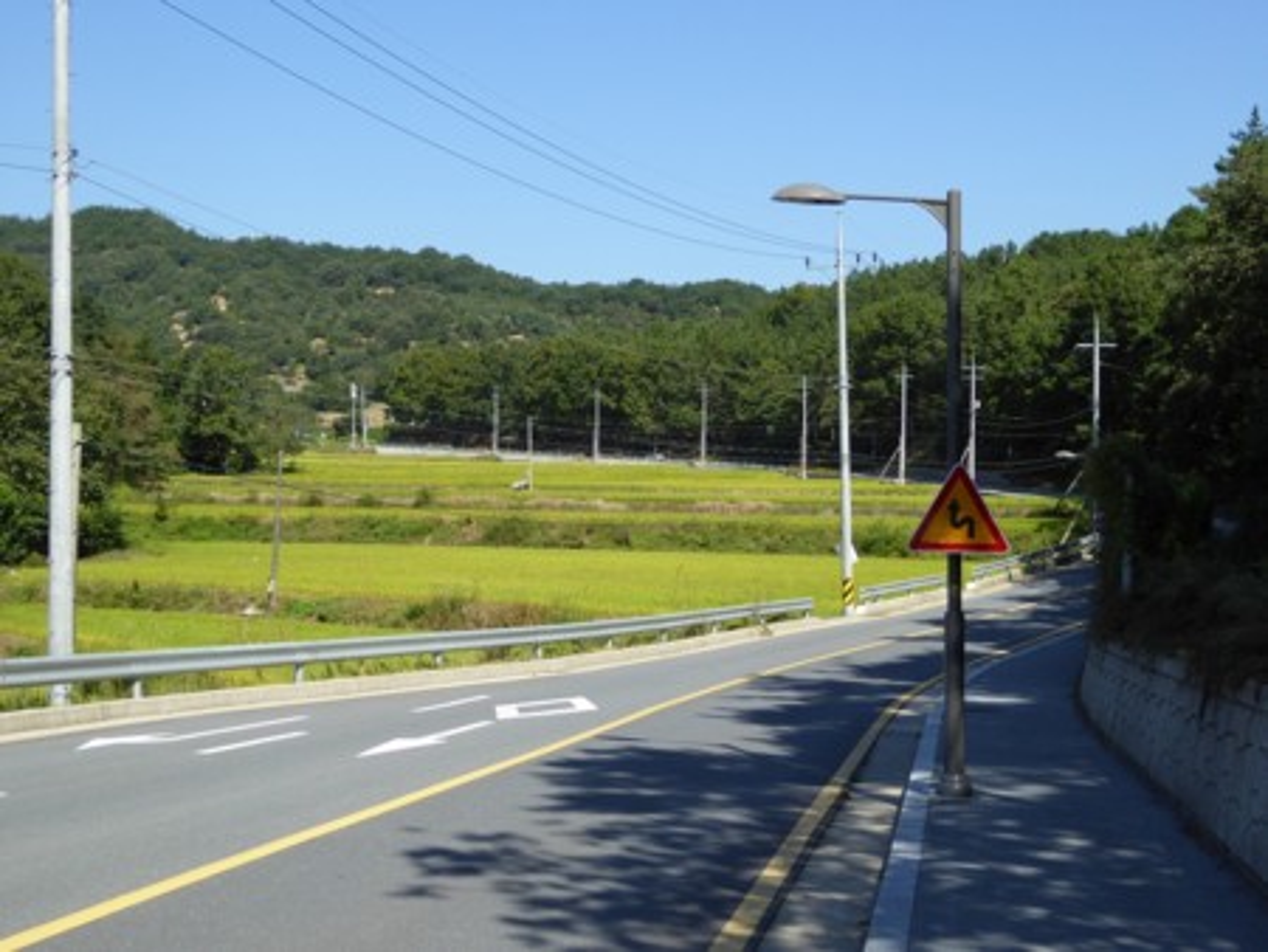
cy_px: 476
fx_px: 1796
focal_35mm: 49
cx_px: 634
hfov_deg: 38.9
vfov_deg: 29.7
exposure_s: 1/640
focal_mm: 8.4
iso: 100
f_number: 4
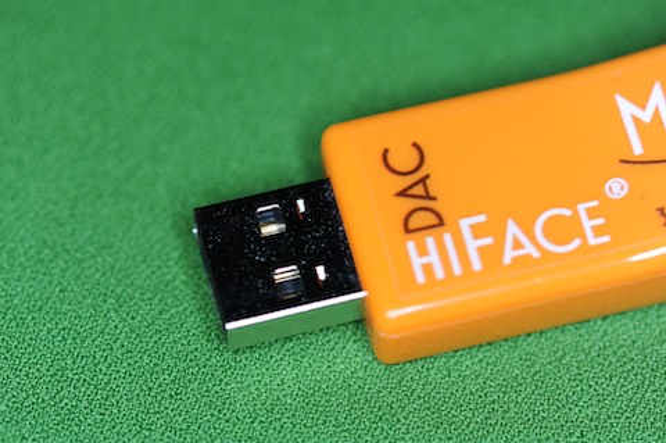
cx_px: 333
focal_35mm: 105
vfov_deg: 13.0
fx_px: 1940
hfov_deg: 19.5
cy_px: 222
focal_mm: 105
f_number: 7.1
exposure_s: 1/60
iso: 200
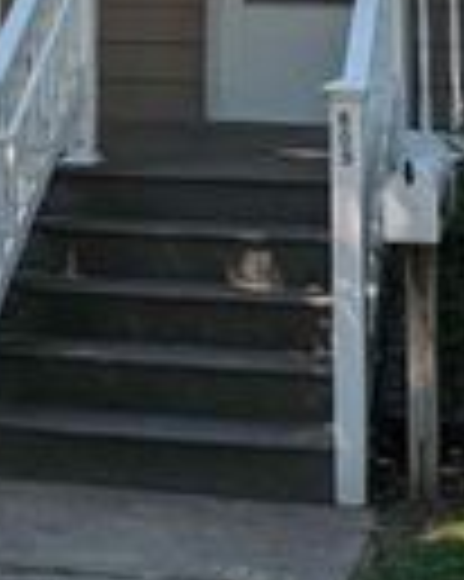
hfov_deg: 16.9
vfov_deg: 19.7
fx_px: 1564
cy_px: -135
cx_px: 189
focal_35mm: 91
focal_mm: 6.9
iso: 21
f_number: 1.68
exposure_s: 1/5650
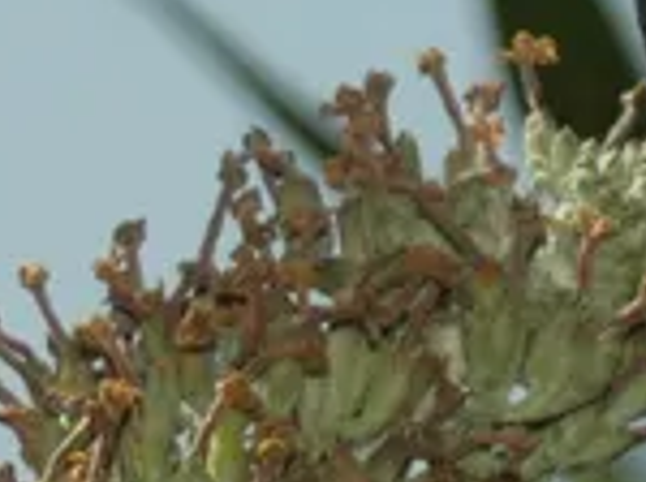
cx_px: 646
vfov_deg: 1.5
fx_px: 18259
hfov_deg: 2.0
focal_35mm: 980
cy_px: -504
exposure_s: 1/200
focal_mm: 41.1
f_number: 5.5
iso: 80
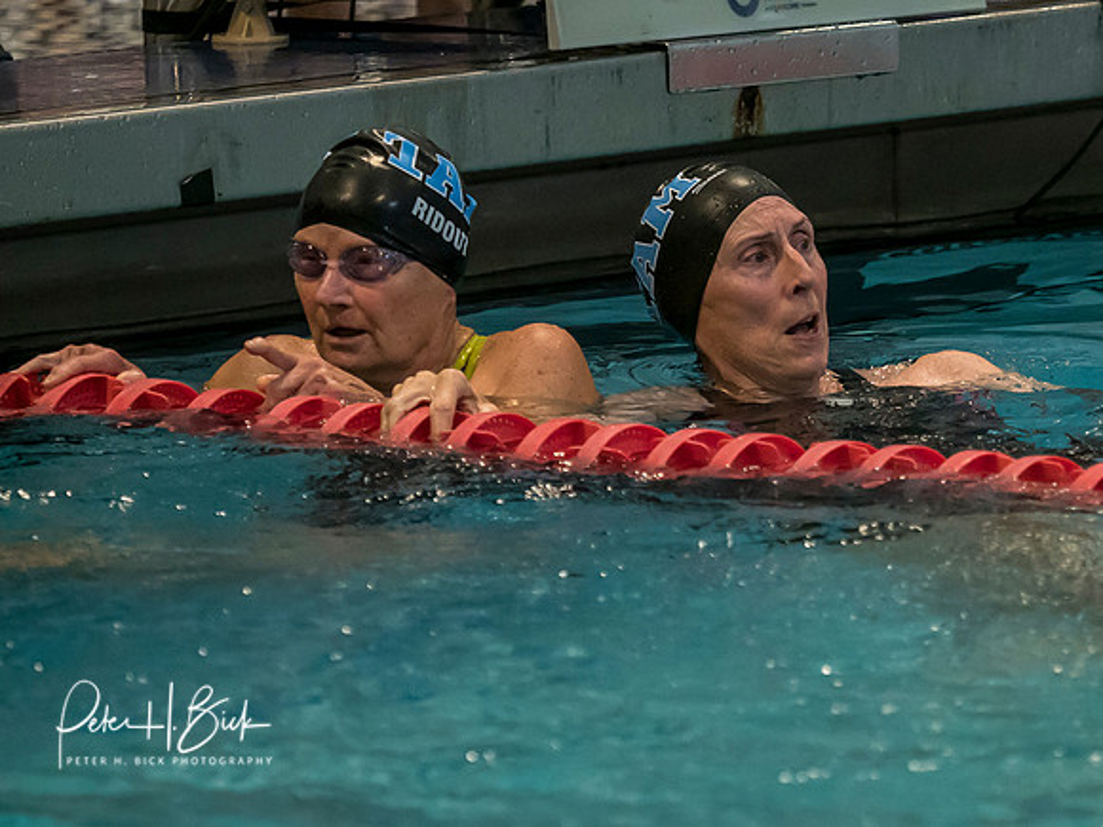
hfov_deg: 4.3
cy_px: 367
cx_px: 752
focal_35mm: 459
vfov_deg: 3.2
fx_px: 14640
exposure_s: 1/1000
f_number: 2.8
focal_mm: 135
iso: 3200
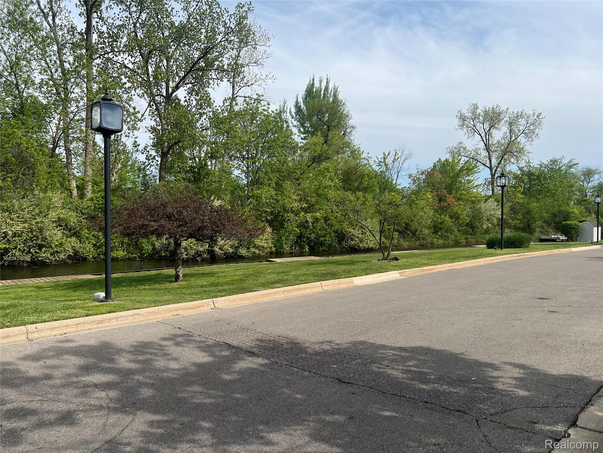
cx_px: 302
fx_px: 453
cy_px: 226
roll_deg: +0.1
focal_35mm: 26
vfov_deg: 53.1
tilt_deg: -1.9
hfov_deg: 67.3
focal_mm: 5.7
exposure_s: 1/4115
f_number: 1.5
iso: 50
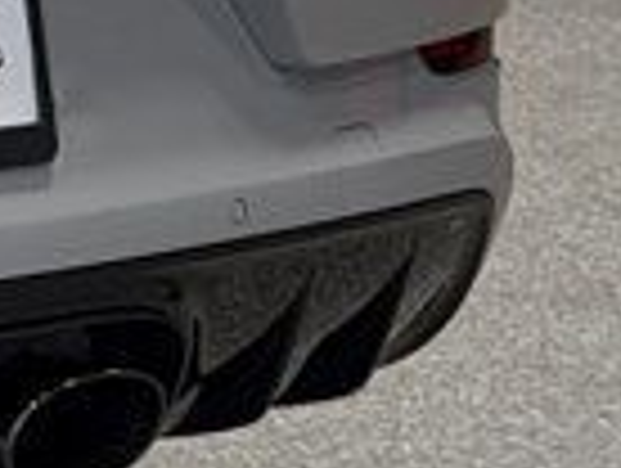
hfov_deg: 5.2
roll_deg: +0.0
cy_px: -522
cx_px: -1386
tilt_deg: -5.5
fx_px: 6380
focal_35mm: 355
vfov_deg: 4.1
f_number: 1.78
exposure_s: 1/346
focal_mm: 6.76
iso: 64
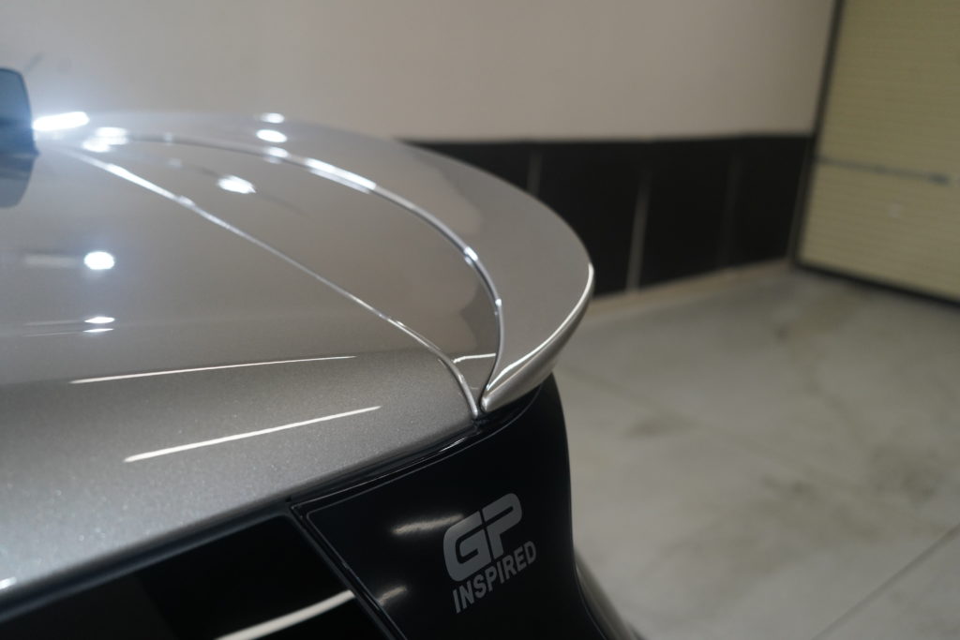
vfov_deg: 38.9
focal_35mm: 34
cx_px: 480
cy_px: 320
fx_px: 907
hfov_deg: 55.8
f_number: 4.5
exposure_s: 1/160
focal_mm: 34
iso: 2500
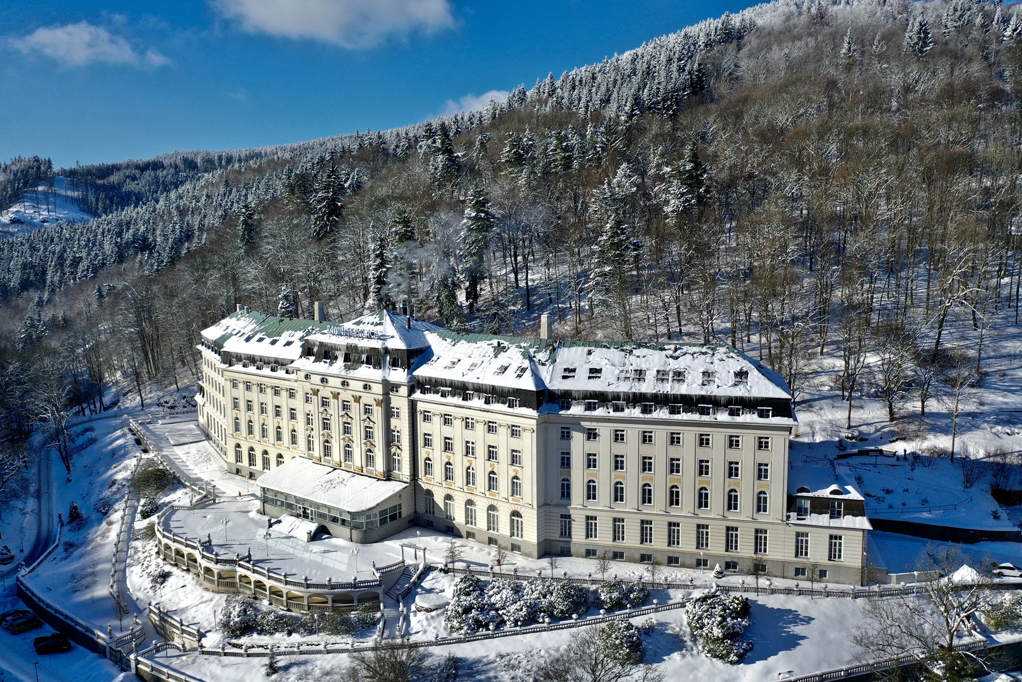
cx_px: 511
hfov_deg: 65.5
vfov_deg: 46.4
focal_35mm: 28
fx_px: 795
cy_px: 341
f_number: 2.8
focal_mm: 10.26
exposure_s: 1/2000
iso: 100
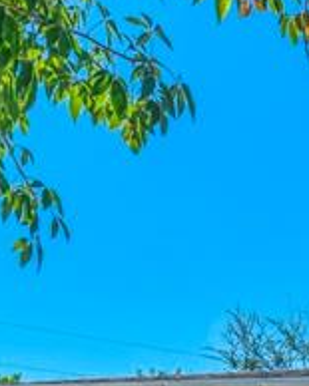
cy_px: 588
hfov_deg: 17.9
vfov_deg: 19.6
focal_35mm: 84
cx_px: 301
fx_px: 961
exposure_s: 1/250
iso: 400
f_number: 8
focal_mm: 17
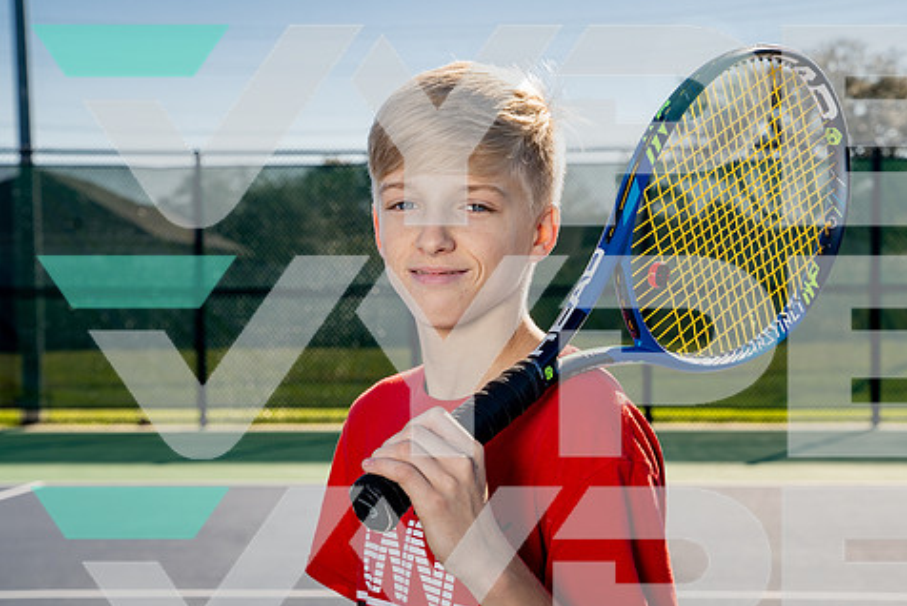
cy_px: 357
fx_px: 1966
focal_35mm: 78
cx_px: 522
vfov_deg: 17.5
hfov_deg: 25.9
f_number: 8
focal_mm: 64
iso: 100
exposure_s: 1/250
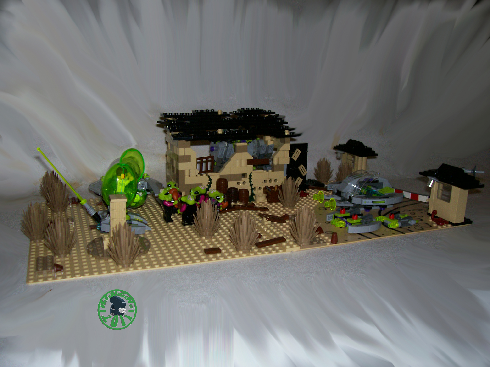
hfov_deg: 54.0
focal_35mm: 34
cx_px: 245
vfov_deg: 41.8
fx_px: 481
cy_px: 184
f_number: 2.7
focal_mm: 5.6
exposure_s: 1/64
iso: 80
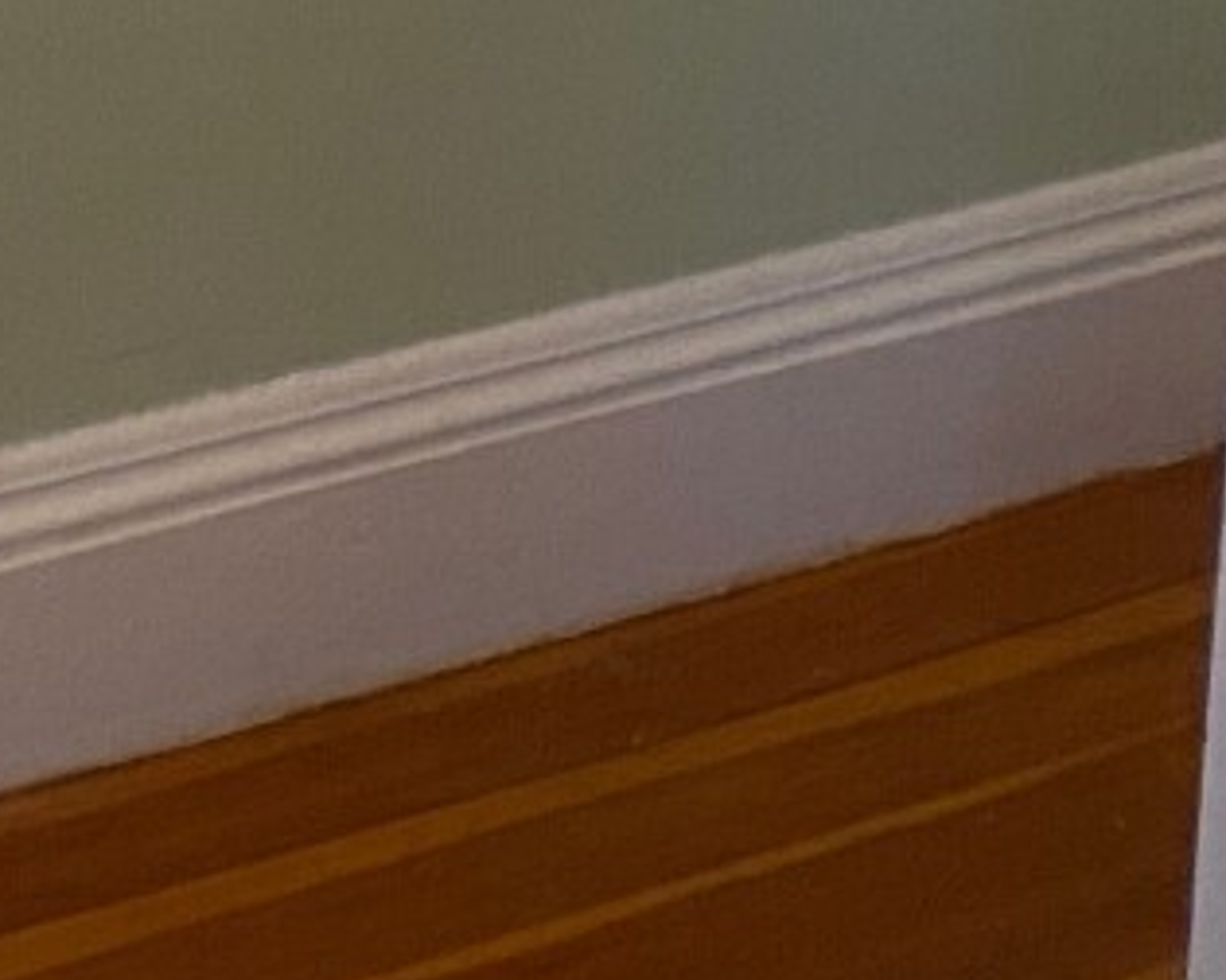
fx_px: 5987
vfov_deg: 8.1
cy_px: -1871
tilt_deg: -2.8
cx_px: 66
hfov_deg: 11.6
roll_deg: -1.7
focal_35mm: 165
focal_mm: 4.25
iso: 160
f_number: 1.8
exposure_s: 1/60
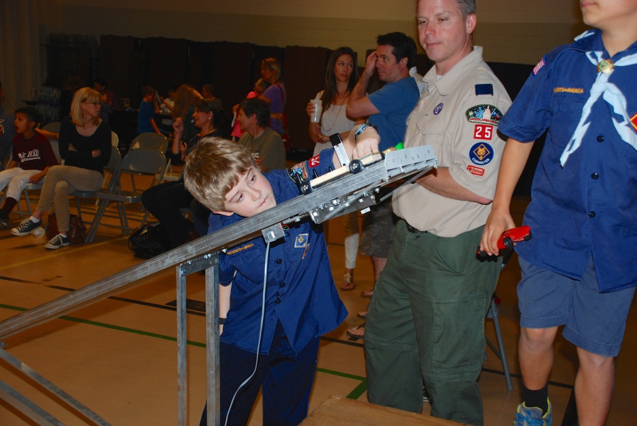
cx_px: 318
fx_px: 824
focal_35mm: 46
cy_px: 213
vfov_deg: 29.0
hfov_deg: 42.3
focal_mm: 31
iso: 200
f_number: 4.2
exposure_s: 1/60
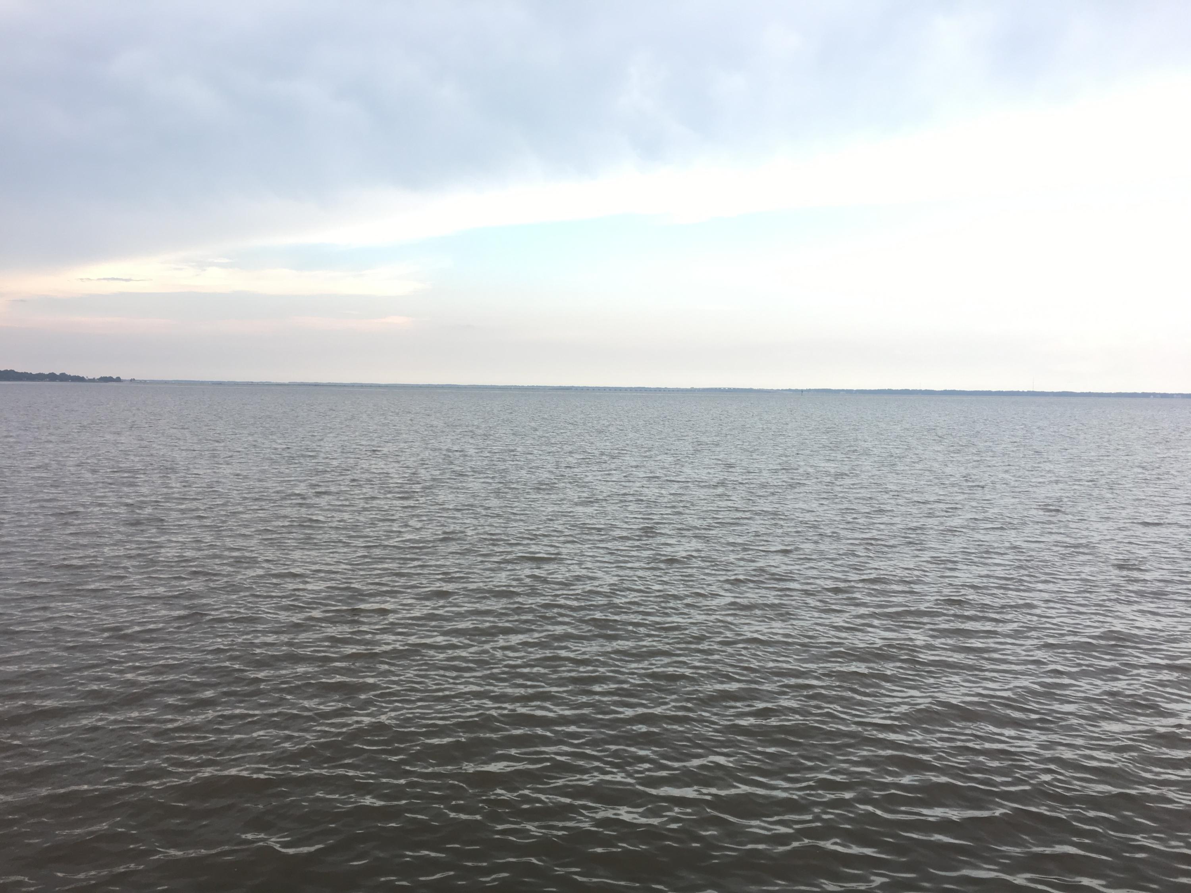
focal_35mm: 29
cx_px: 596
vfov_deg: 48.2
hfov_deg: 61.7
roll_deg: -1.7
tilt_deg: -1.8
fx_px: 998
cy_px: 446
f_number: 2.2
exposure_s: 1/135
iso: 25
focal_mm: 4.15
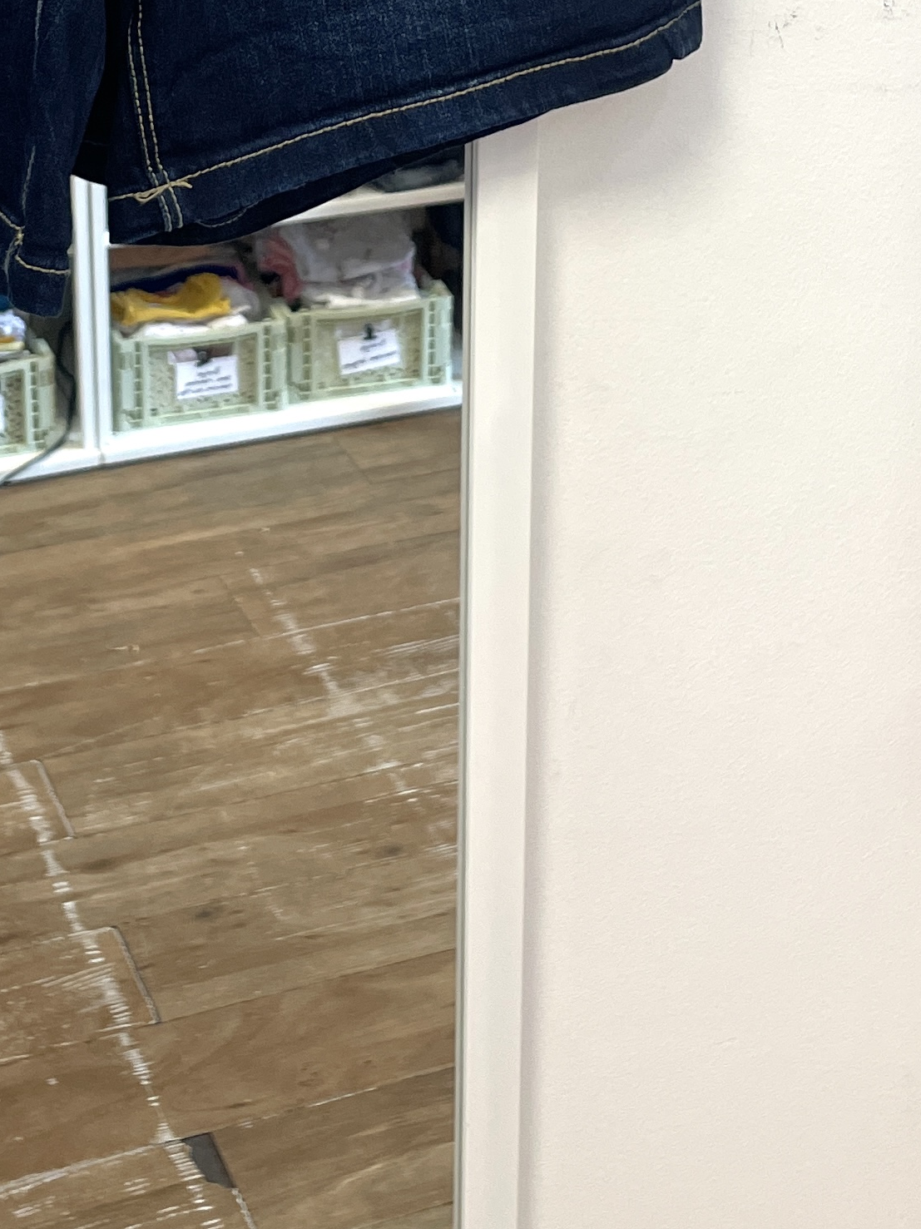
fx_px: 2520
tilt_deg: -19.1
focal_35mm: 71
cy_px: 116
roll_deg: +2.4
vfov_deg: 26.5
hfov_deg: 20.6
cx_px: 309
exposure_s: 1/100
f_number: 1.6
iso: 125
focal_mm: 4.2
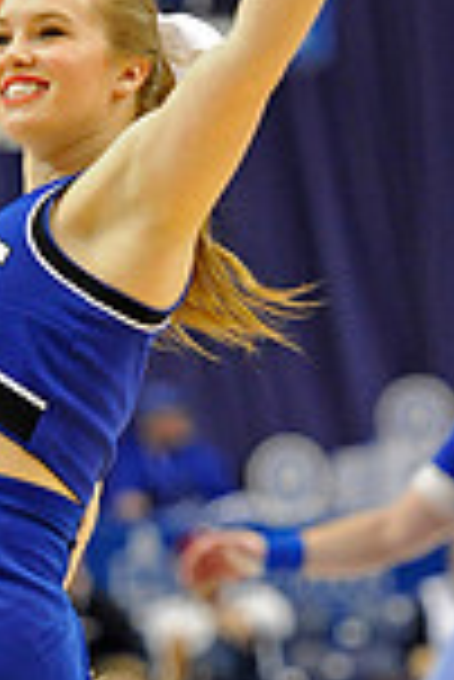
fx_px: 7851
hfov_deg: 3.3
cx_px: -47
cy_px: 558
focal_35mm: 416
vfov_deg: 4.9
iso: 3200
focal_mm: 140
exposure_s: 1/800
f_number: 3.2
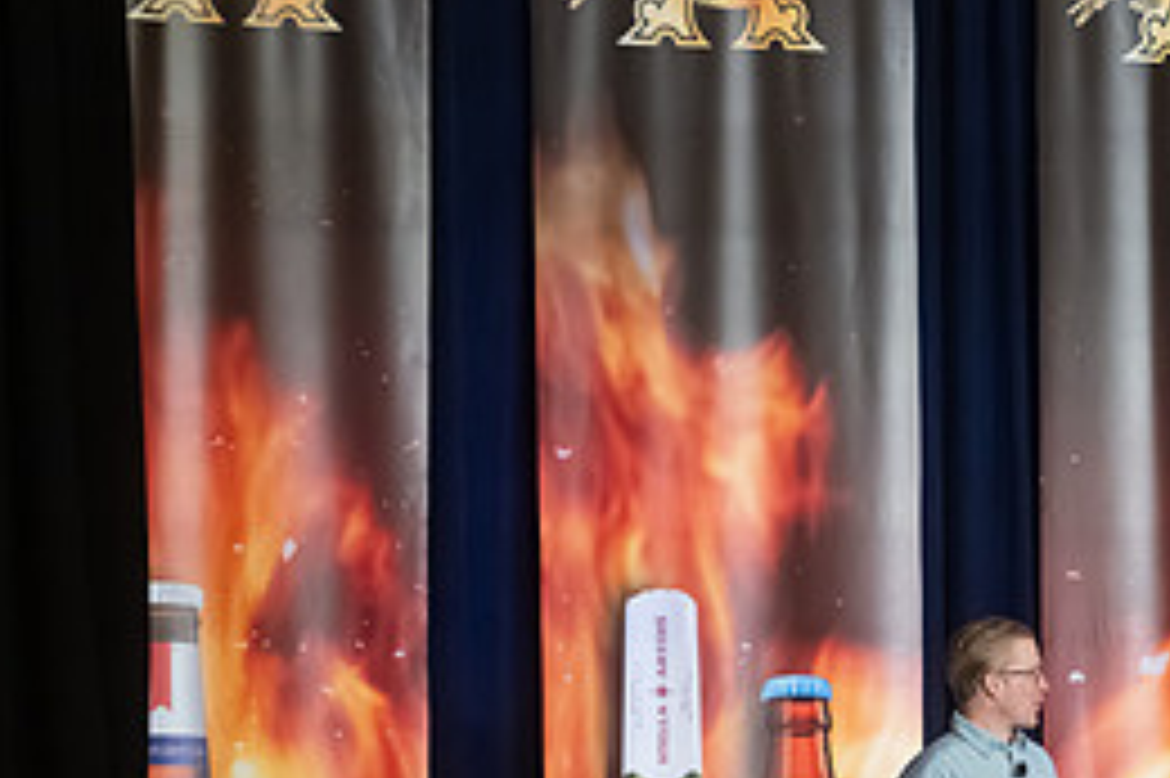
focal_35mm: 353
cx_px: 999
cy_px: 627
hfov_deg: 5.8
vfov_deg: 3.9
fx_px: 11465
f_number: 2.8
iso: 7200
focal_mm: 155
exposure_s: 1/320
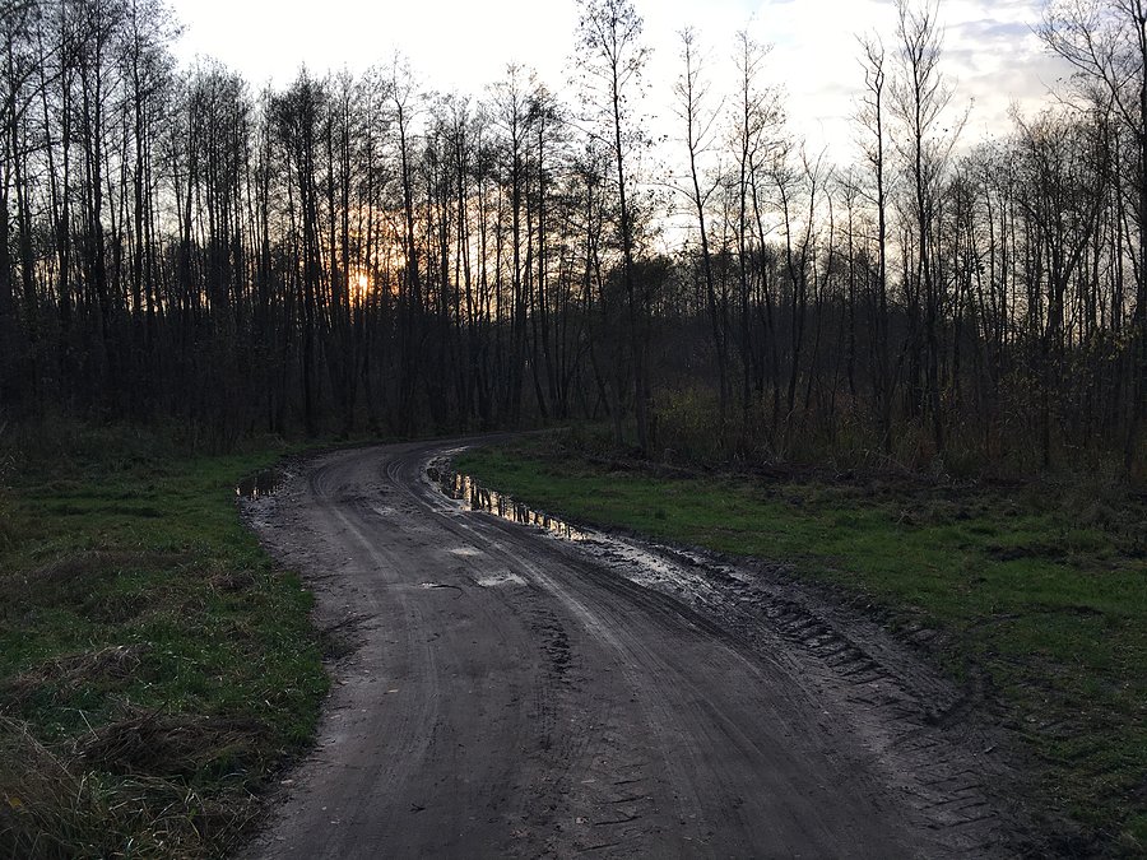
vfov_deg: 48.2
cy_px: 430
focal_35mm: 29
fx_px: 961
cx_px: 574
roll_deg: +0.5
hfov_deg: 61.7
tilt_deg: -2.9
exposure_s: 1/475
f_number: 2.2
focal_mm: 4.15
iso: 25
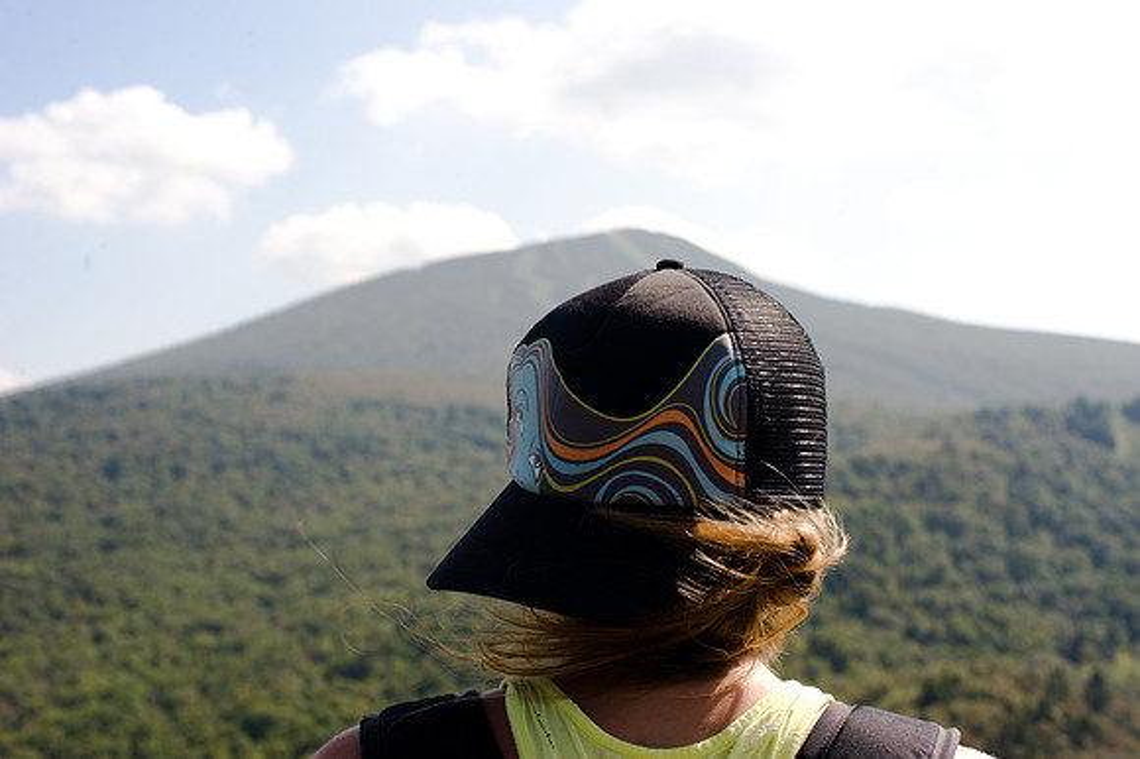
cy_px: 380
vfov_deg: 27.0
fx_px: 1582
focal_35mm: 50
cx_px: 570
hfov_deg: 39.6
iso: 400
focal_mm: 50
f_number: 8
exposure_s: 1/800
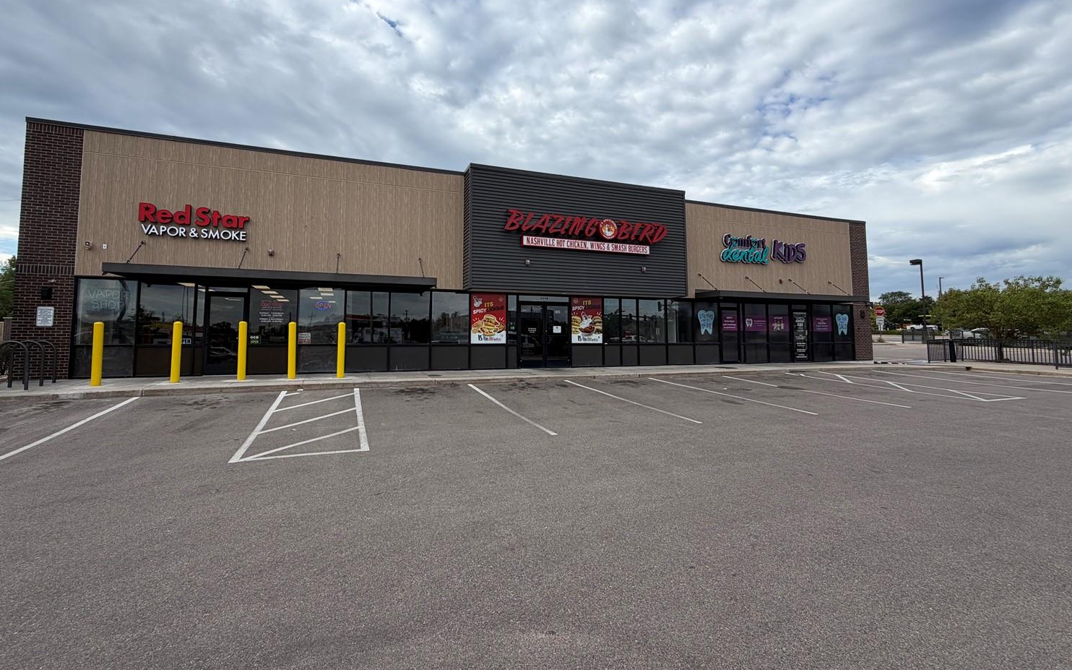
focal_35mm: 16
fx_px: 467
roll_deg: +0.1
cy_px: 304
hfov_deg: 97.7
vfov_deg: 71.1
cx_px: 508
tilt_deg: +4.3
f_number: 2.2
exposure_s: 1/770
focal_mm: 2.22
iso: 25
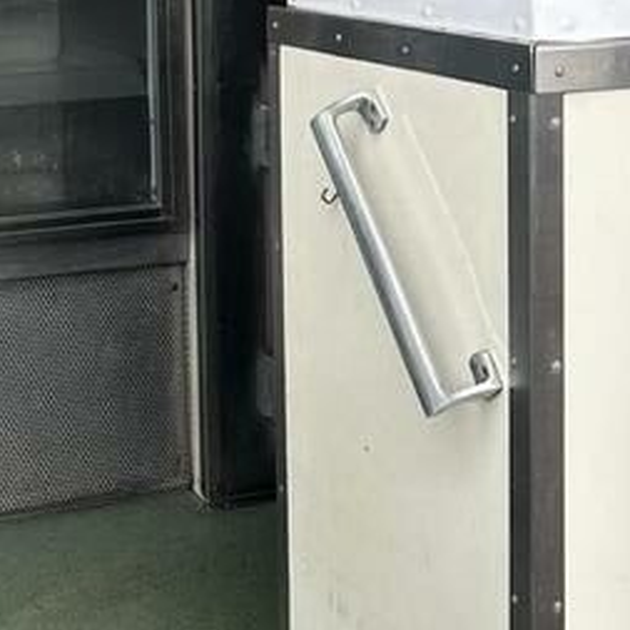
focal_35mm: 75
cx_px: -42
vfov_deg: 22.2
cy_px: -5
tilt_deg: -5.9
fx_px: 1544
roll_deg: +0.1
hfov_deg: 22.0
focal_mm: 6.86
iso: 80
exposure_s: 1/121
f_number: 1.78
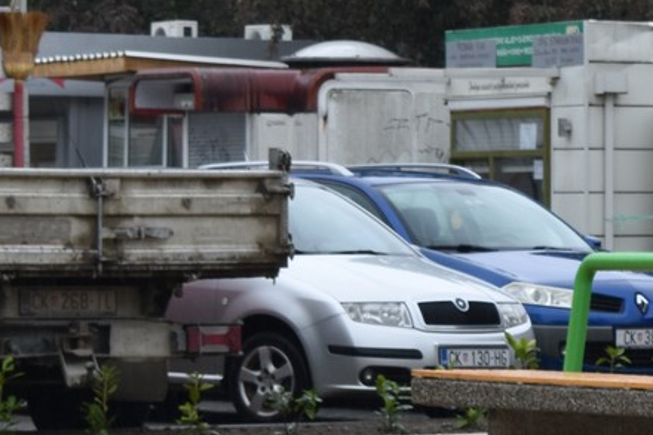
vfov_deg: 4.5
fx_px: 5509
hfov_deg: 6.7
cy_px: 395
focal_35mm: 304
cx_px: 1031
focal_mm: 55
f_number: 8
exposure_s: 1/60
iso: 200
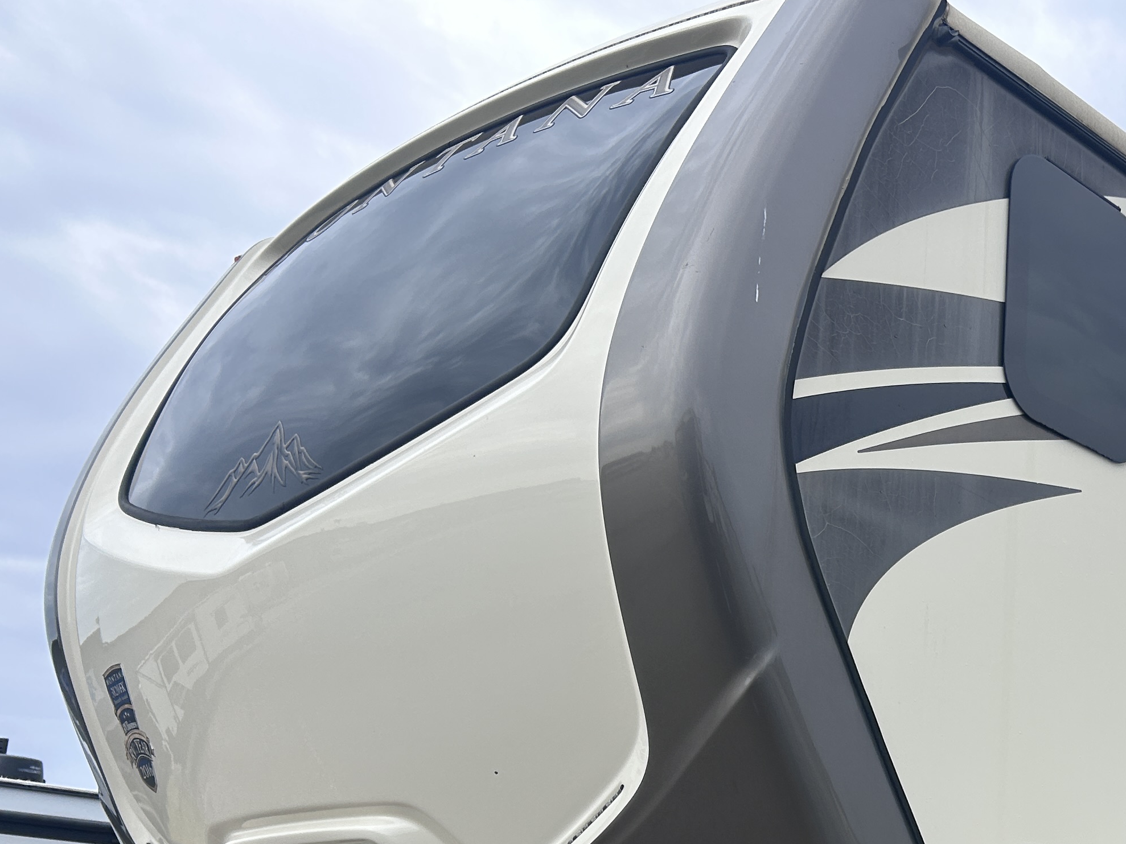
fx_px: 1724
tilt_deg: +10.2
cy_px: 823
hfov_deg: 33.0
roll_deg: +0.8
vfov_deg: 26.2
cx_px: 1145
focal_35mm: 53
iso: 50
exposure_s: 1/1377
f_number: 1.5
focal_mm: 5.7
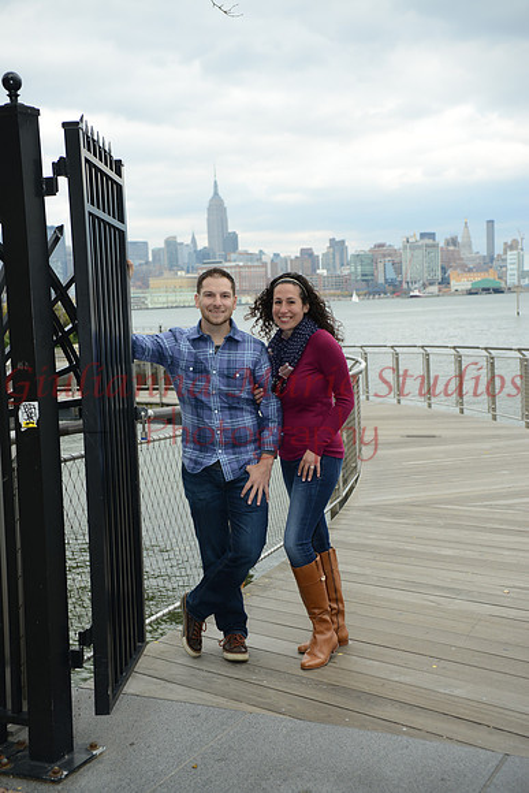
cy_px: 396
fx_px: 1101
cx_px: 264
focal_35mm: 50
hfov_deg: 27.0
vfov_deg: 39.6
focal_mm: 50
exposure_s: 1/250
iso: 250
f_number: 5.6
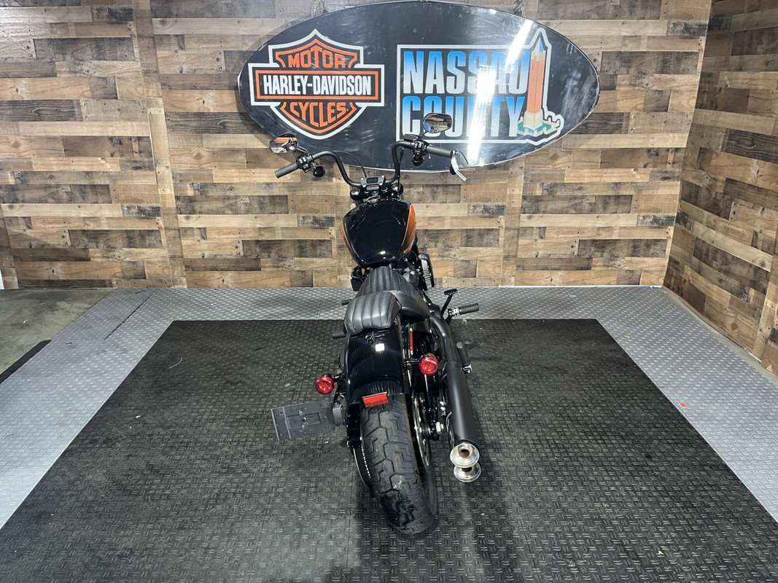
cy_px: 292
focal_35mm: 26
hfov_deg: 67.3
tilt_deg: -20.4
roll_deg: +0.9
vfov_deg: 53.1
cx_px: 389
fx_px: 584
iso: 200
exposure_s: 1/60
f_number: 1.6
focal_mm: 5.1
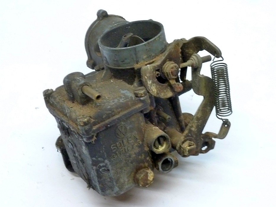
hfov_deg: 32.7
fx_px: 470
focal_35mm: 59
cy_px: 104
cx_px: 138
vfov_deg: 24.8
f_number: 3.9
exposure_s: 1/8
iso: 400
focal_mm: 9.7
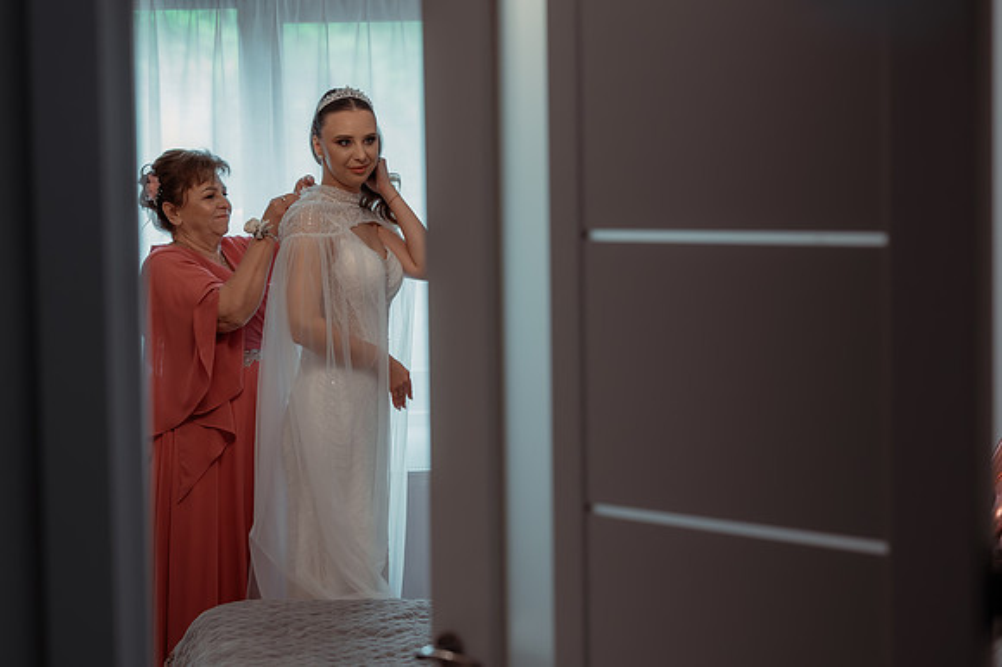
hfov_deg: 22.8
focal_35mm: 89
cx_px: 475
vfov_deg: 15.3
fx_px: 2487
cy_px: 327
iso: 1600
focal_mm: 85
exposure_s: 1/250
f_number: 3.5
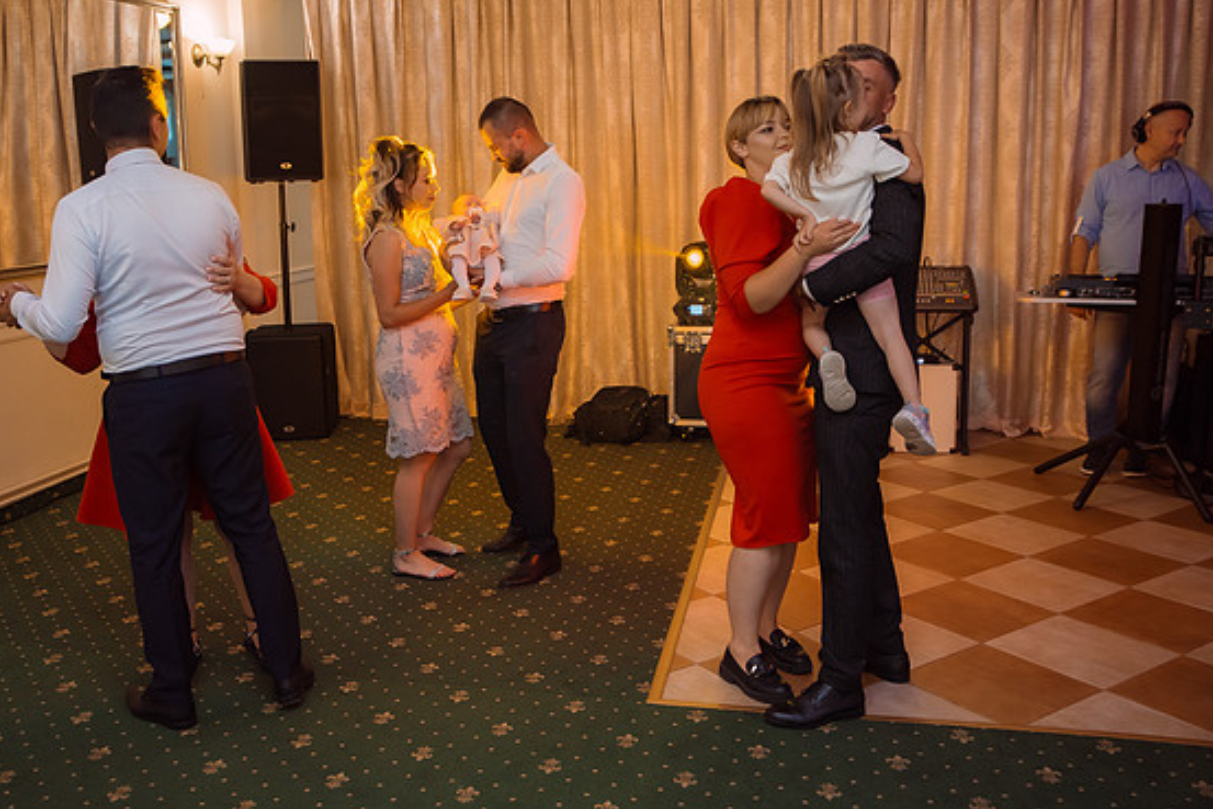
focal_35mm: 34
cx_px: 539
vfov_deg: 38.9
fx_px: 1146
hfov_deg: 55.7
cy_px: 359
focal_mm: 29
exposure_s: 1/200
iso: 1250
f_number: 2.8
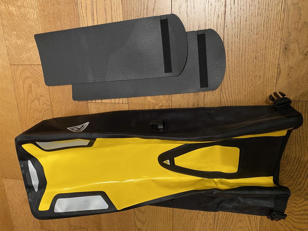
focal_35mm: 26
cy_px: 116
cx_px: 154
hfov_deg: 67.3
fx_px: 231
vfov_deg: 53.1
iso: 500
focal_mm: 4.25
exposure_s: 1/25
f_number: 1.8
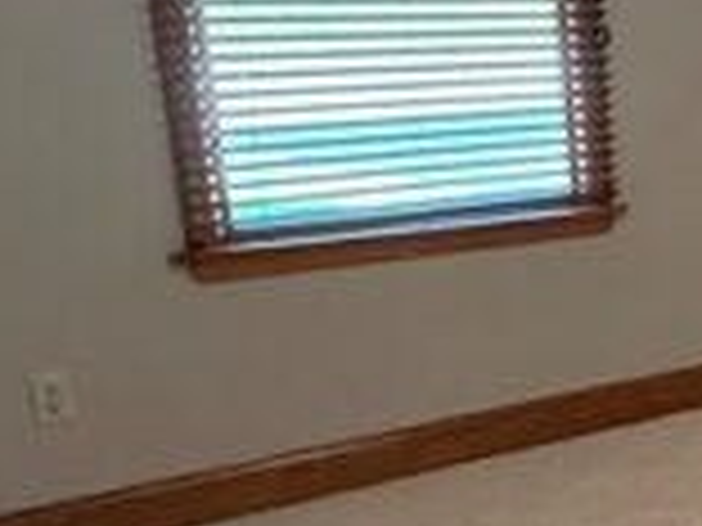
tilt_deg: -13.0
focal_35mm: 72
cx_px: 1246
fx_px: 1460
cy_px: 283
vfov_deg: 20.4
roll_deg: -1.2
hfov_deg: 20.0
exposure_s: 1/60
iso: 400
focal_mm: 2.22
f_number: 2.2
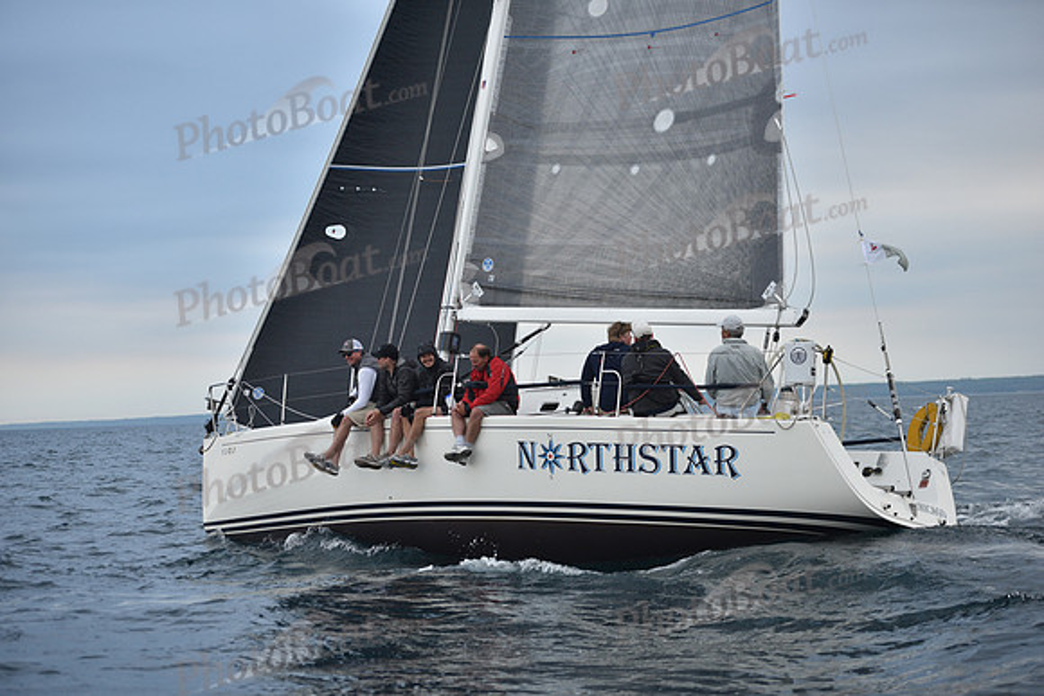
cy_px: 348
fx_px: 2030
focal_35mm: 70
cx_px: 522
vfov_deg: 19.5
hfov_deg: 28.8
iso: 500
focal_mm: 70
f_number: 2.8
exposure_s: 1/640
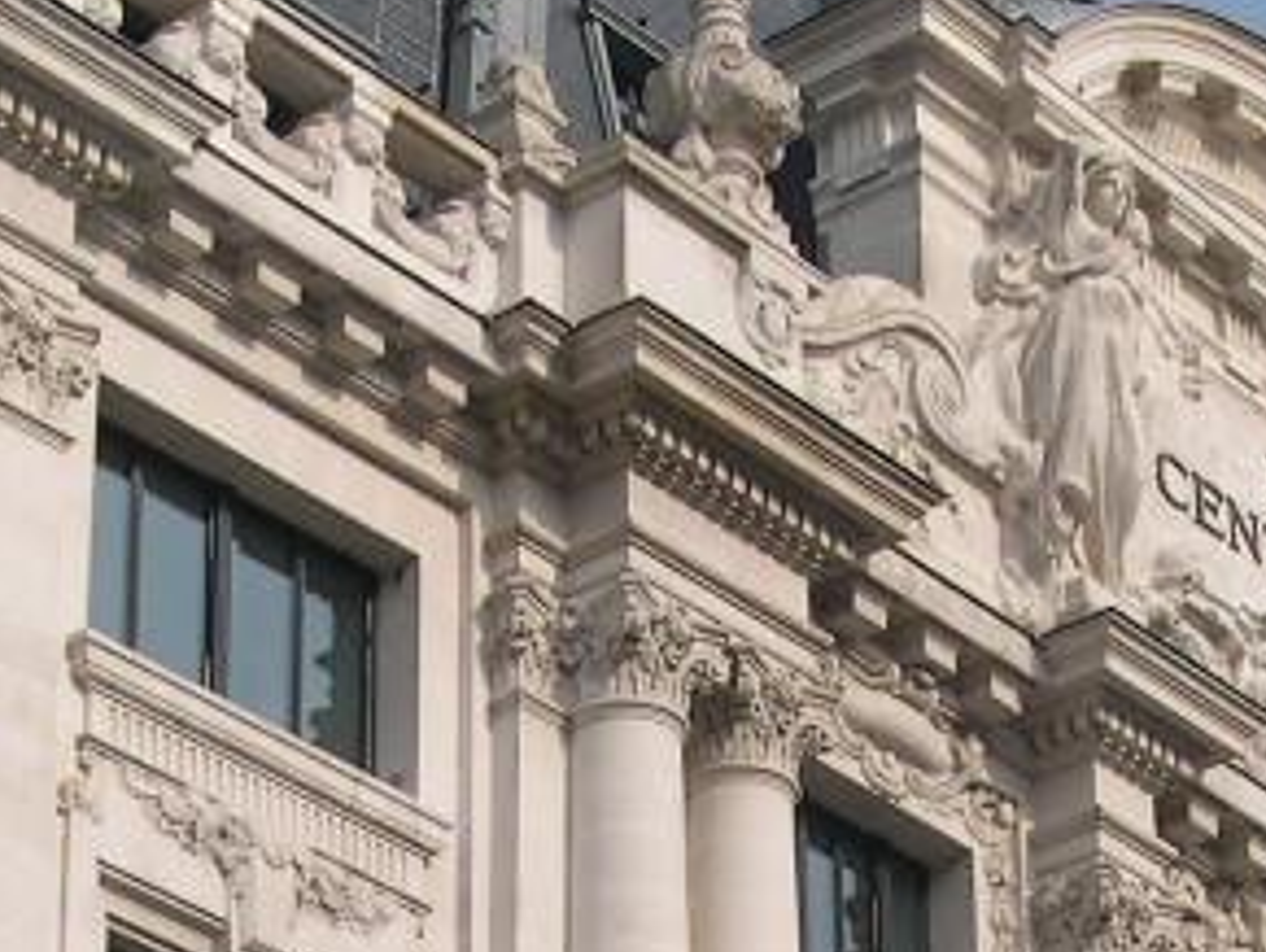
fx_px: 4905
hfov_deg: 14.7
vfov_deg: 10.8
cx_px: 616
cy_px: 1258
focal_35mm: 134
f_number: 7.6
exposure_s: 1/279
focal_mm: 8
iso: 100
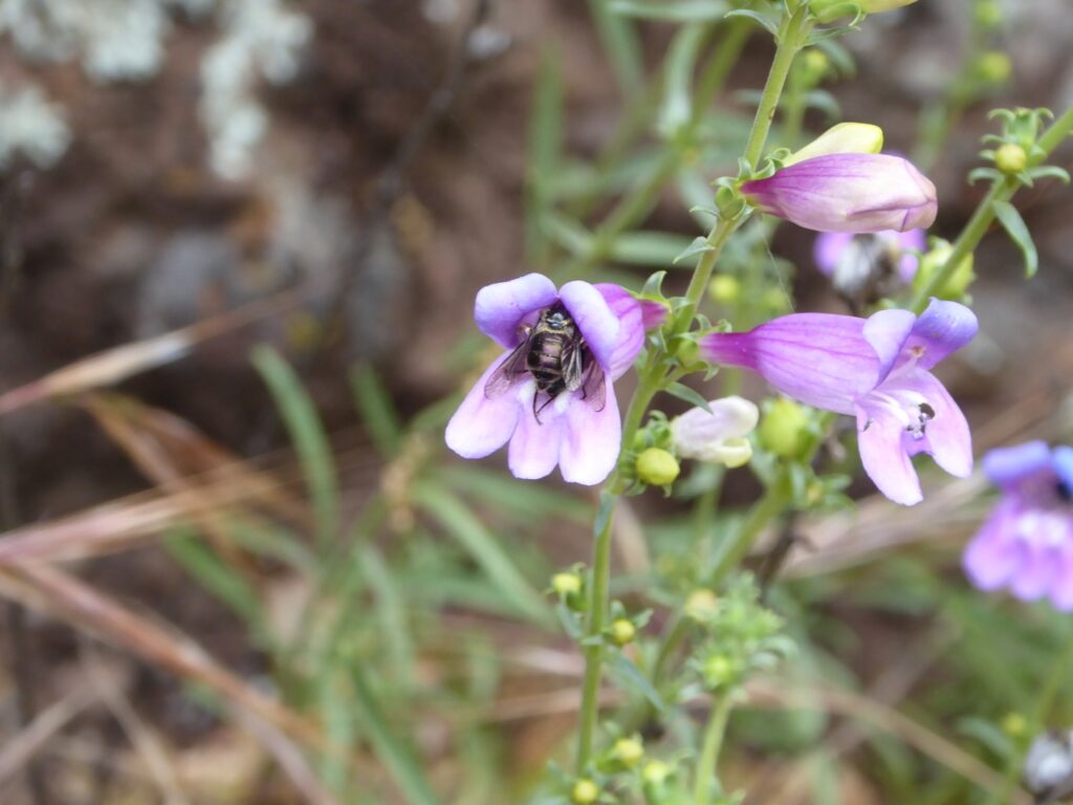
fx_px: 4960
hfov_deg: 12.3
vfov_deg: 9.3
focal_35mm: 160
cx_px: 536
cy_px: 402
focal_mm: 28.7
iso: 250
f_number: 5.5
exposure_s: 1/80
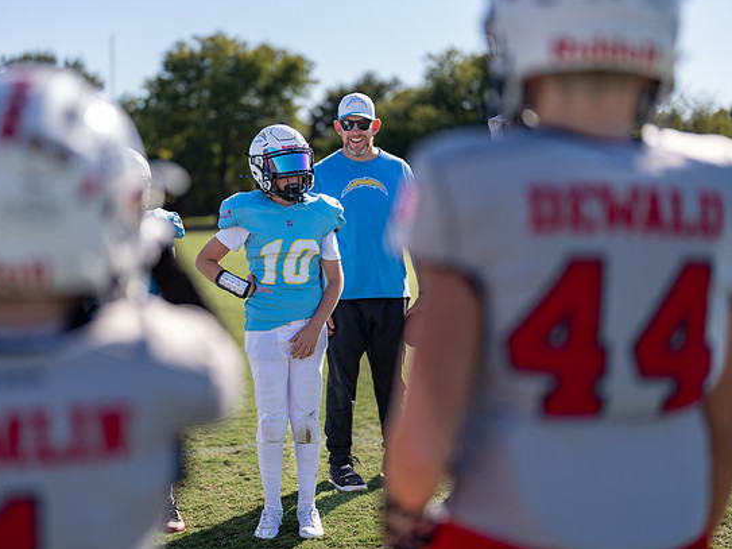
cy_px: 247
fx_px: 1290
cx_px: 298
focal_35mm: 61
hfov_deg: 31.6
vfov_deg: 24.0
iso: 100
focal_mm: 50
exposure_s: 1/5000
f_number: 1.2
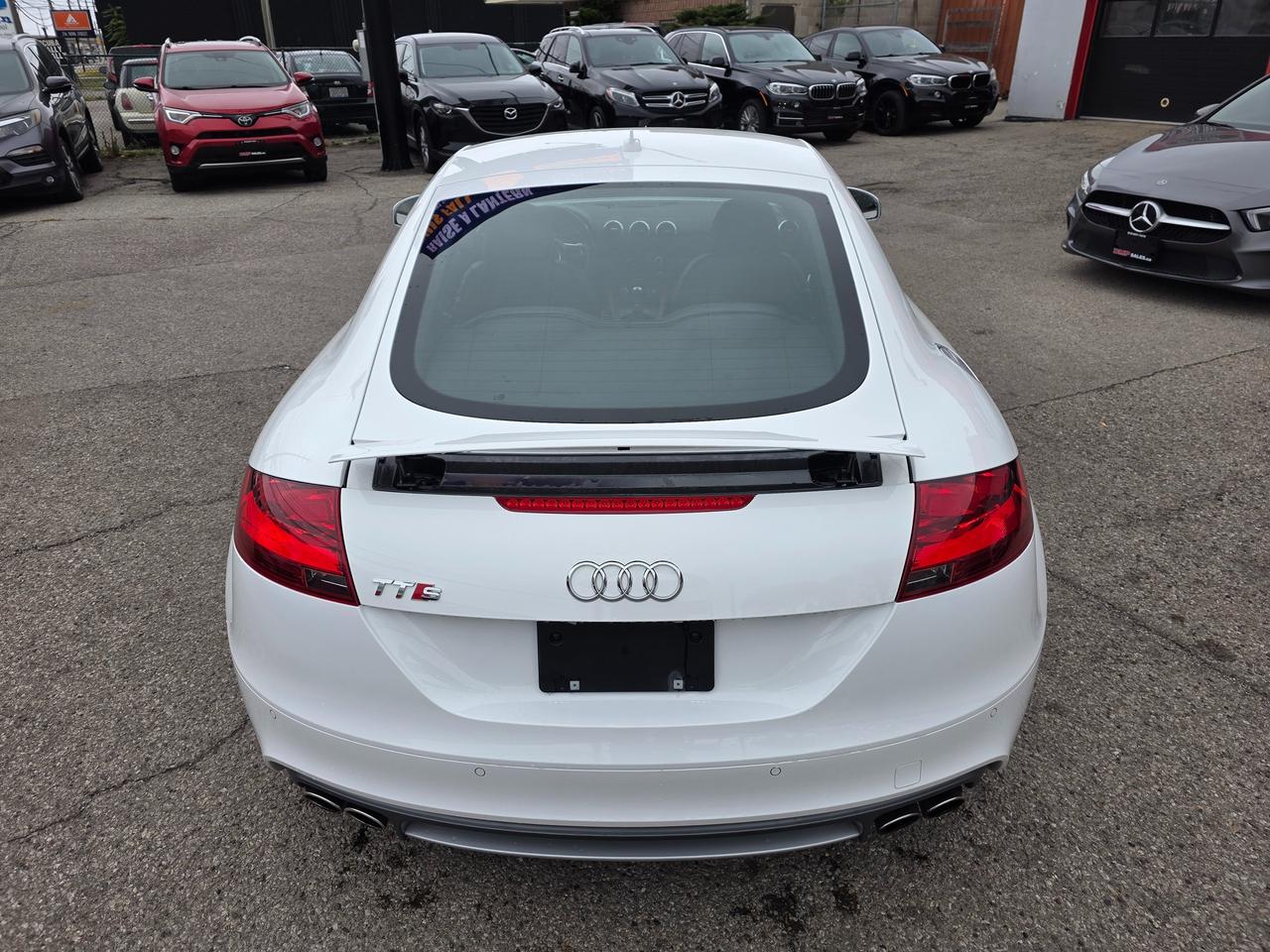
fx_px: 844
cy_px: 476
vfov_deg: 58.9
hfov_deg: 73.9
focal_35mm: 23
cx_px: 635
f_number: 1.7
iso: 80
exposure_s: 1/1350
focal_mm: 6.3
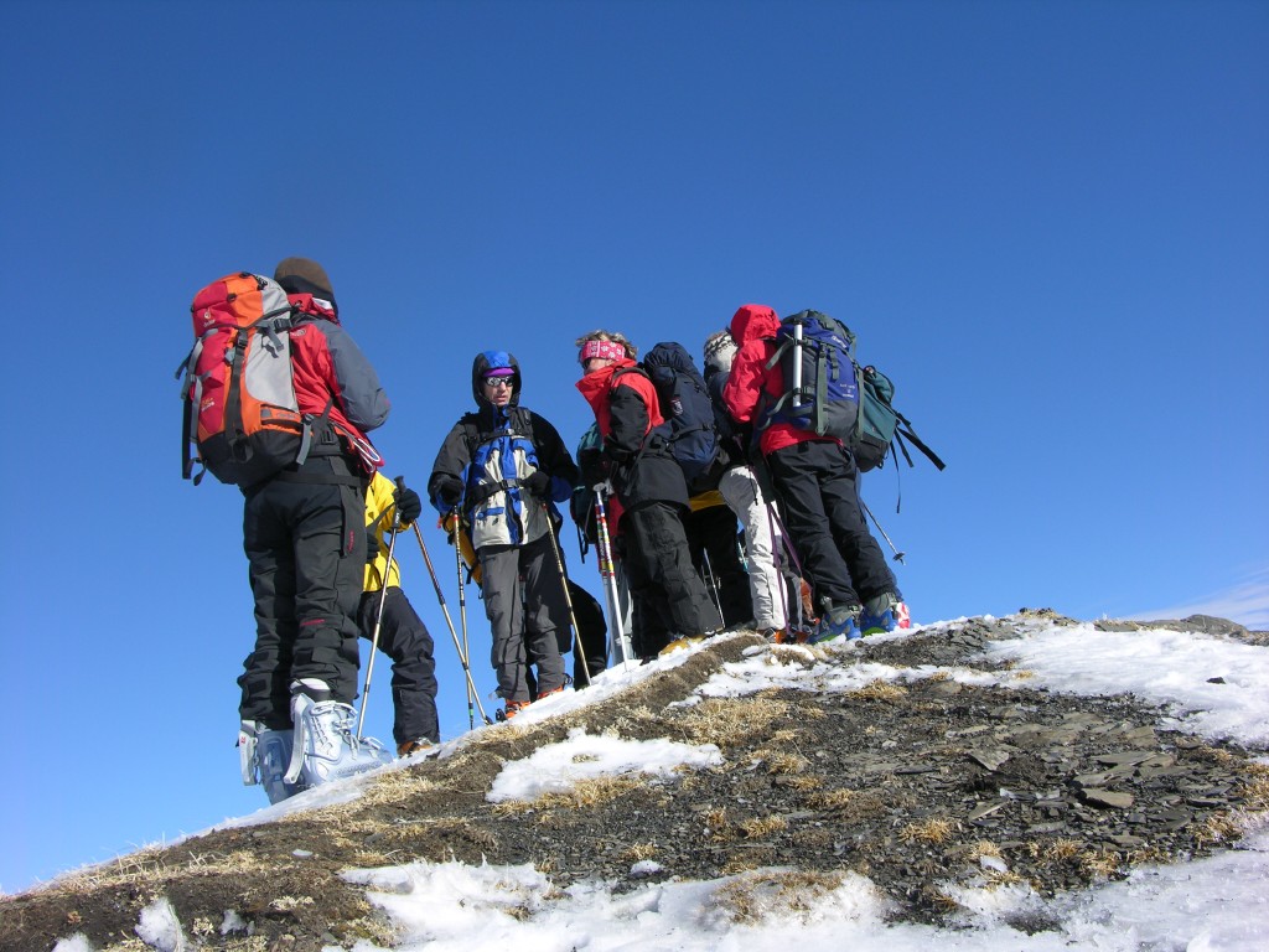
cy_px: 476
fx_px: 1283
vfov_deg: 40.7
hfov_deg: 52.6
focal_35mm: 35
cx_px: 634
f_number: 6.3
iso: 50
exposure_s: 1/211
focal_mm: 8.9
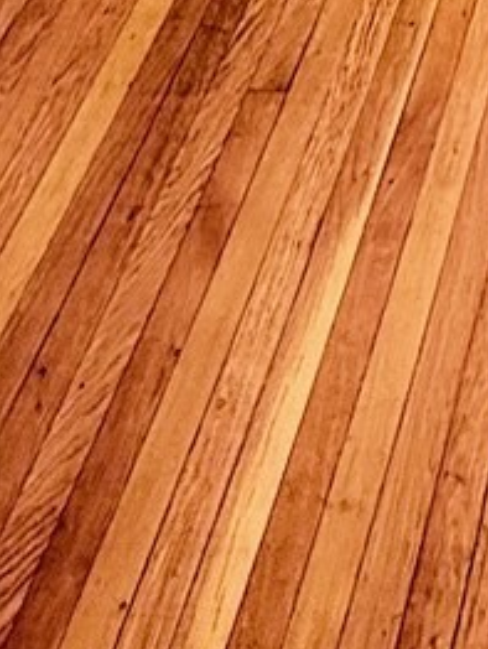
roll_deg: +4.0
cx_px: 671
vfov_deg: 17.6
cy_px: -612
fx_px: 1539
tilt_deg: -27.1
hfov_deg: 16.8
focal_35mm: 82
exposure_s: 1/119
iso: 64
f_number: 2.2
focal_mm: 2.22
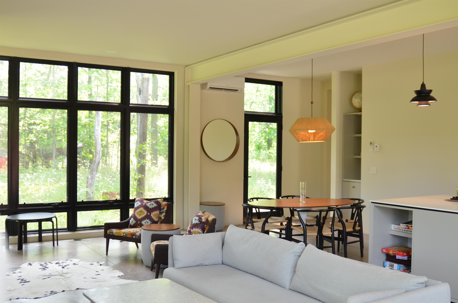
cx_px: 229
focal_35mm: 36
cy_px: 152
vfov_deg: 36.7
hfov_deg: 53.2
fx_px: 457
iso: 800
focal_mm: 24
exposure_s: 1/200
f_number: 2.8
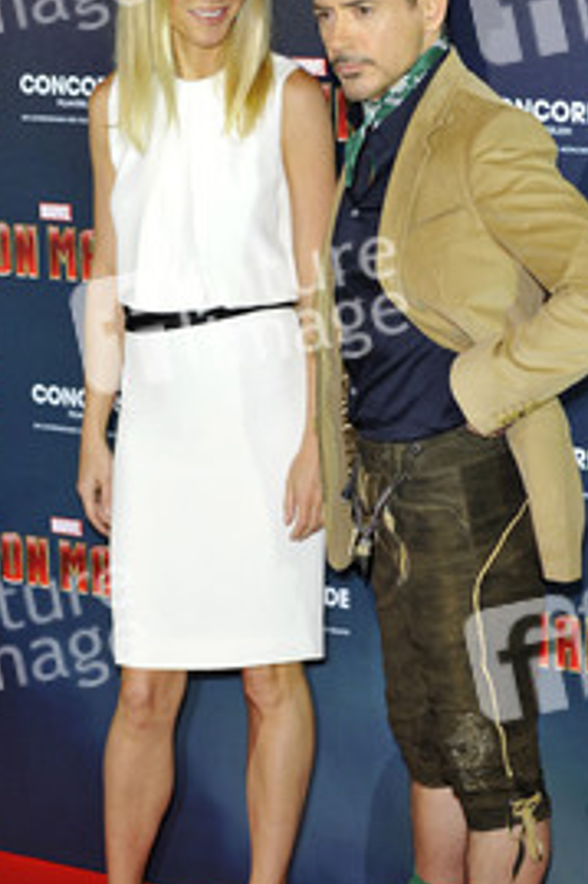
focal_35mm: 119
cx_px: 335
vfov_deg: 17.2
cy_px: 480
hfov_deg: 11.5
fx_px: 2919
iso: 500
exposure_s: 1/250
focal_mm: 80
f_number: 4.5
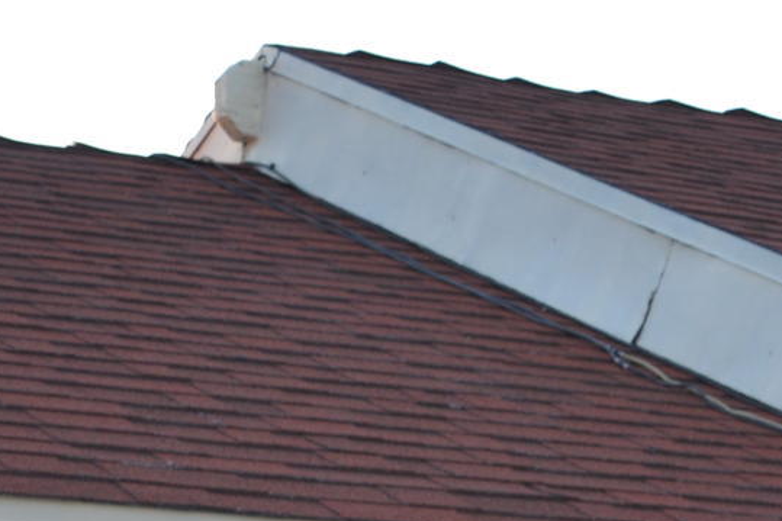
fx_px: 4712
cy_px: 1295
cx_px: 1425
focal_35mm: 217
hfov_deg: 9.1
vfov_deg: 6.0
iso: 140
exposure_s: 1/200
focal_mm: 26
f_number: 4.2
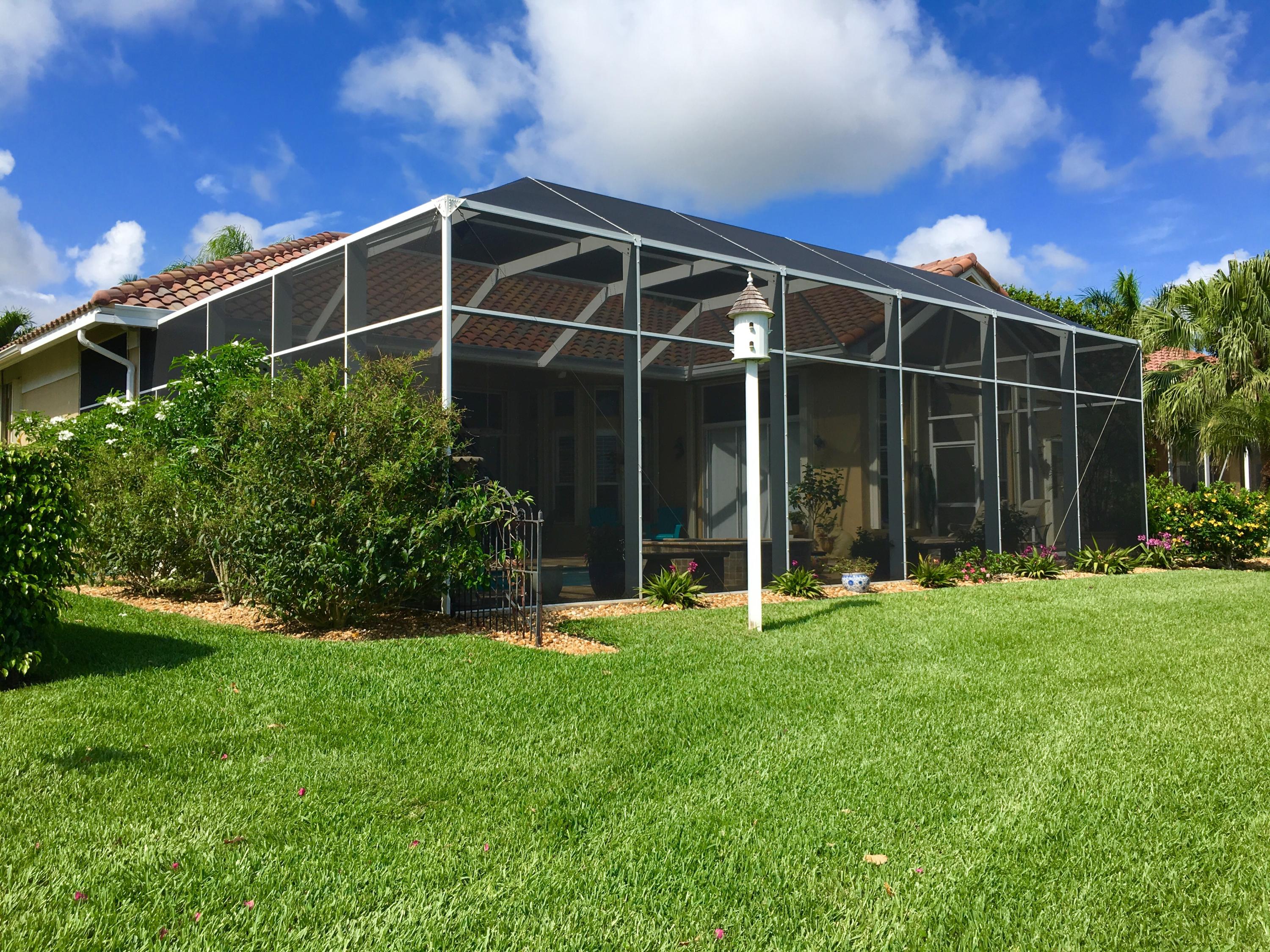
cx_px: 635
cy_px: 476
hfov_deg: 61.7
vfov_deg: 48.2
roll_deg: -1.0
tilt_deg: +2.7
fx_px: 1064
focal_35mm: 29
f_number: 2.2
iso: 25
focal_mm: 4.15
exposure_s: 1/1350
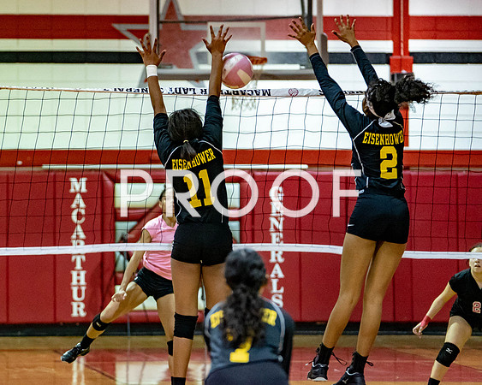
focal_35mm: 195
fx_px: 2785
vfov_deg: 7.9
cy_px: 154
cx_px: 136
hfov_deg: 9.9
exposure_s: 1/500
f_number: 3.5
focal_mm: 144
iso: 6400
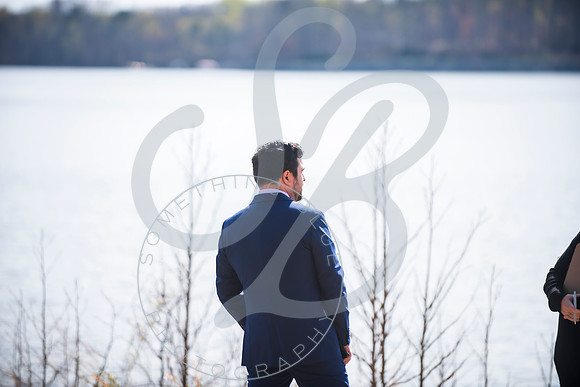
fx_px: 2739
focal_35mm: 170
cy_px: 194
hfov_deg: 12.1
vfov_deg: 8.1
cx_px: 290
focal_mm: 170
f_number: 2.8
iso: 100
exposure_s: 1/640
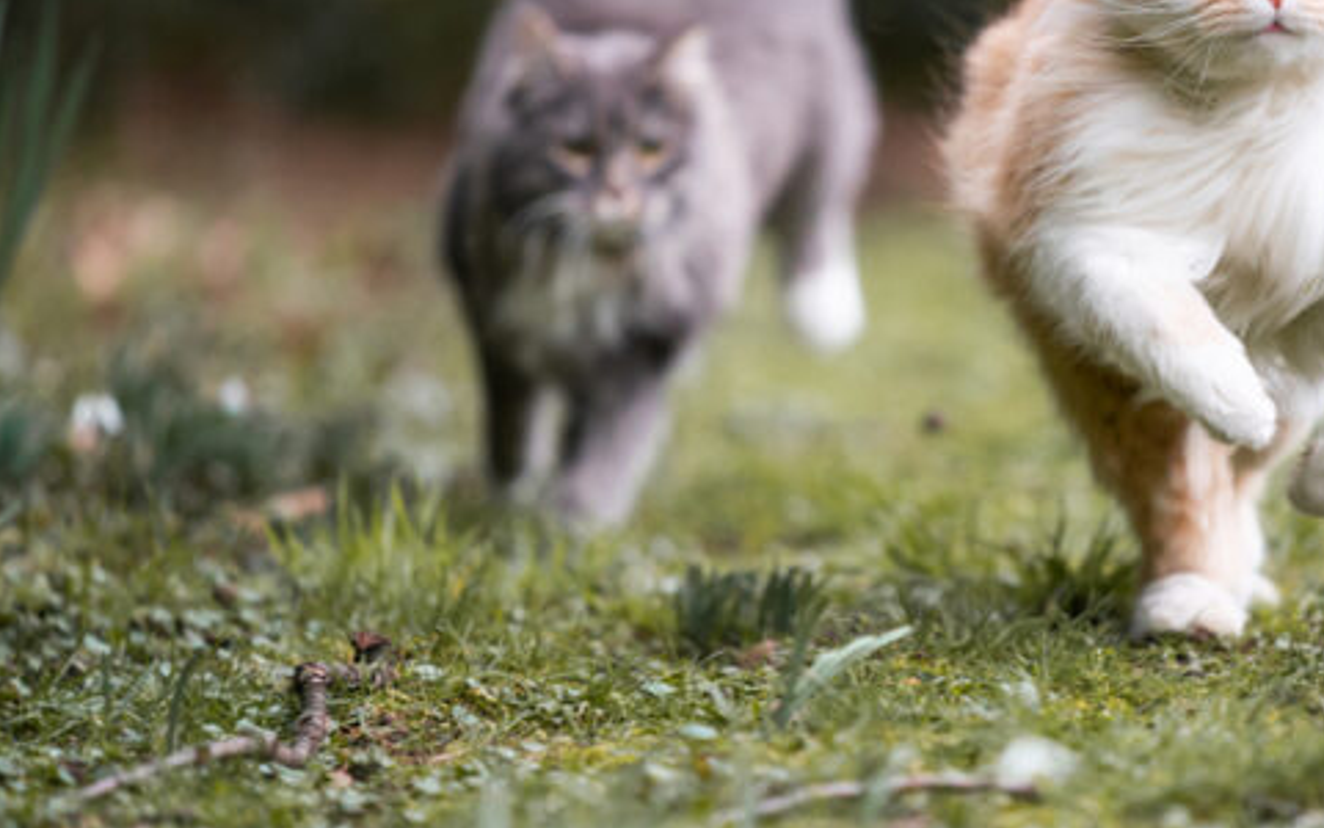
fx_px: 11763
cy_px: 279
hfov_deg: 6.4
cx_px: 833
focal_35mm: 326
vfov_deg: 4.0
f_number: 2.8
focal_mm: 200
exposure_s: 1/1000
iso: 2000
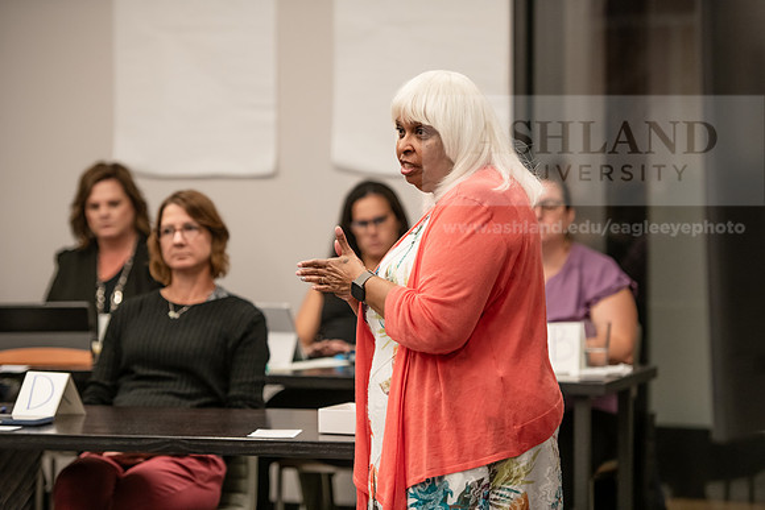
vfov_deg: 11.2
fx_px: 2593
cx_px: 382
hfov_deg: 16.8
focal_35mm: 122
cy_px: 255
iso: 800
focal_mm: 122
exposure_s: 1/200
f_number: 2.8
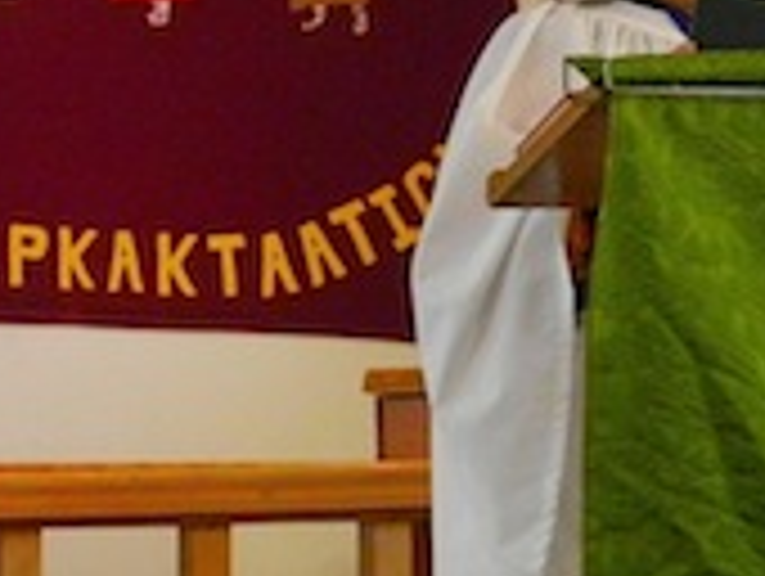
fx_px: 5046
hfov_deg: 8.7
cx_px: 274
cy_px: -153
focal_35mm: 228
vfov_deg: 6.5
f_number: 4.1
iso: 800
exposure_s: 1/16.5
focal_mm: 12.2
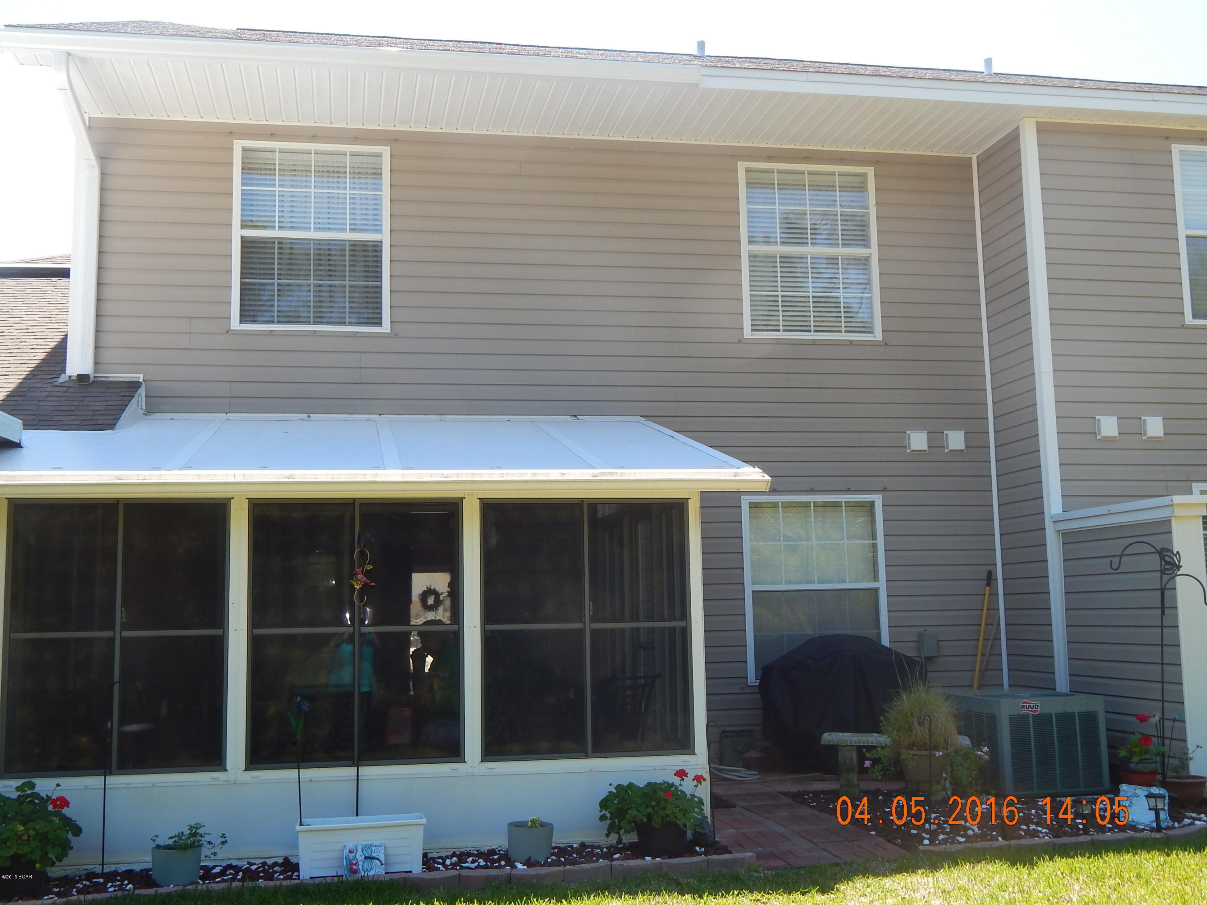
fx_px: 1325
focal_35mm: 38
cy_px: 452
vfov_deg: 37.7
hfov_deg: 49.0
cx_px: 604
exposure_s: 1/400
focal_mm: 6.8
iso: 125
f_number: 3.4
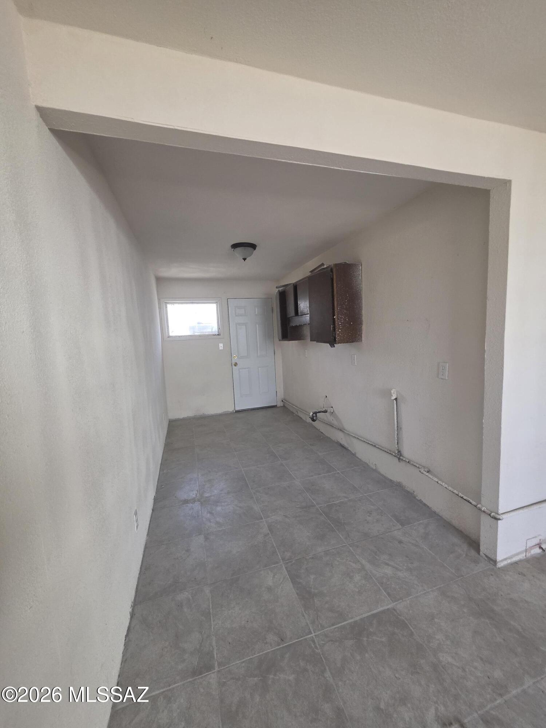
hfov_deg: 89.9
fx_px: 273
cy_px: 364
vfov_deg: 106.2
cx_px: 273
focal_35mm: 13
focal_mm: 2.2
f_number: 1.9
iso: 200
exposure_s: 1/120
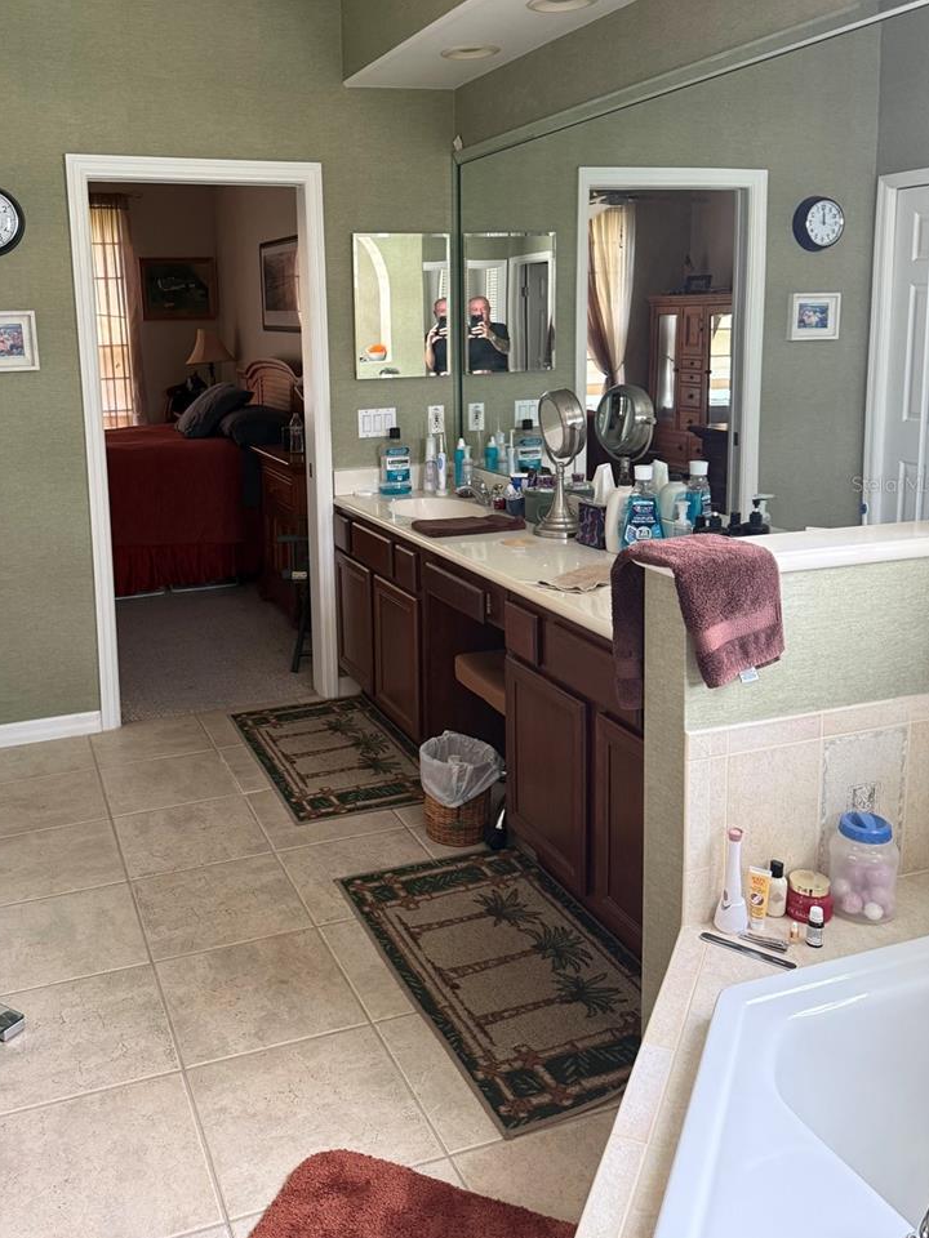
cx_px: 363
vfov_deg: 59.4
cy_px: 484
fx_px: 1073
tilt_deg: -8.5
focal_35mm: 30
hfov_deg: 46.5
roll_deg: +1.2
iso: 320
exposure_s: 1/60
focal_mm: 6.76
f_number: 1.78
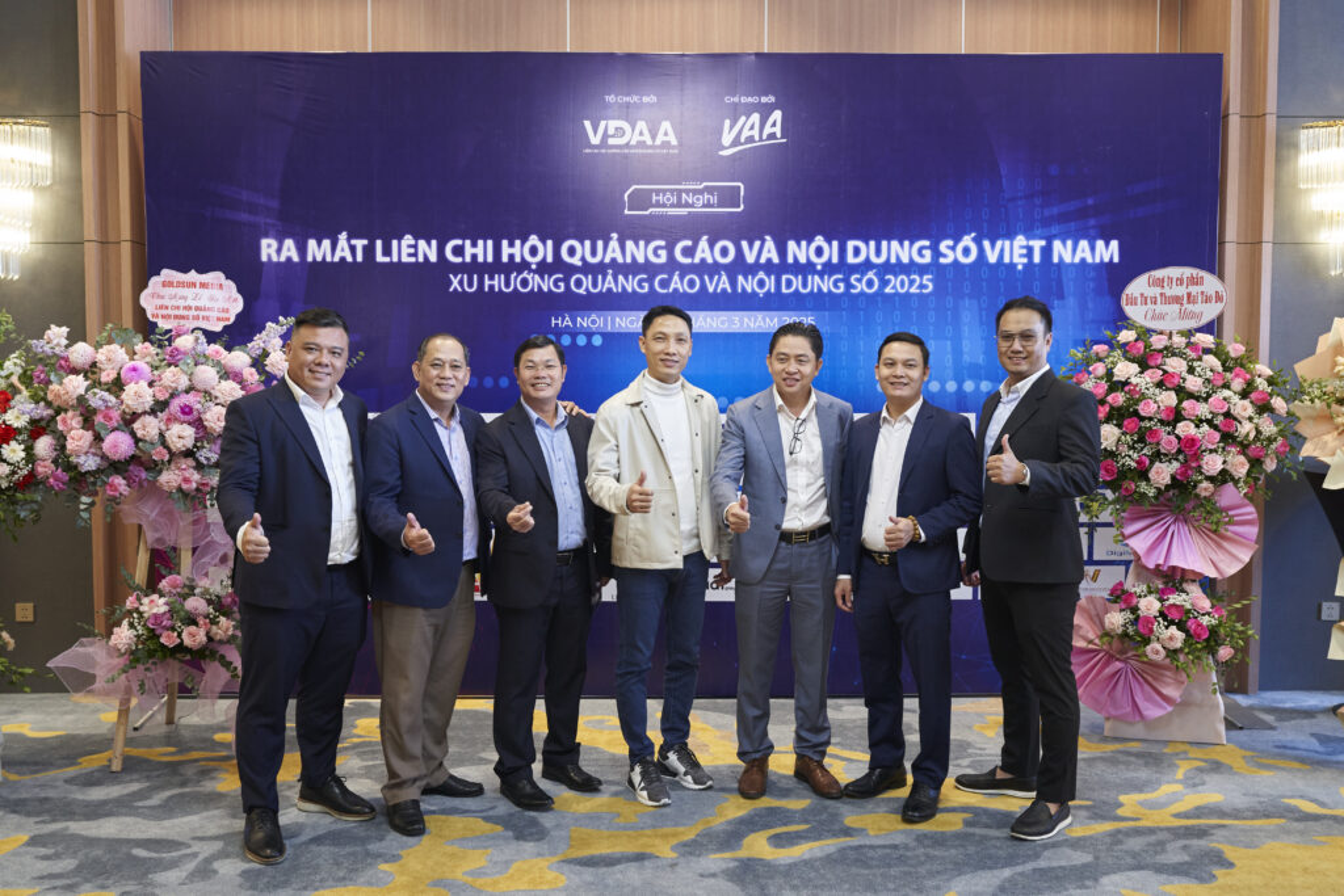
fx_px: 1083
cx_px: 672
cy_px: 448
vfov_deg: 45.0
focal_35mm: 29
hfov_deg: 63.7
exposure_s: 1/100
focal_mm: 29
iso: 2000
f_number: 4
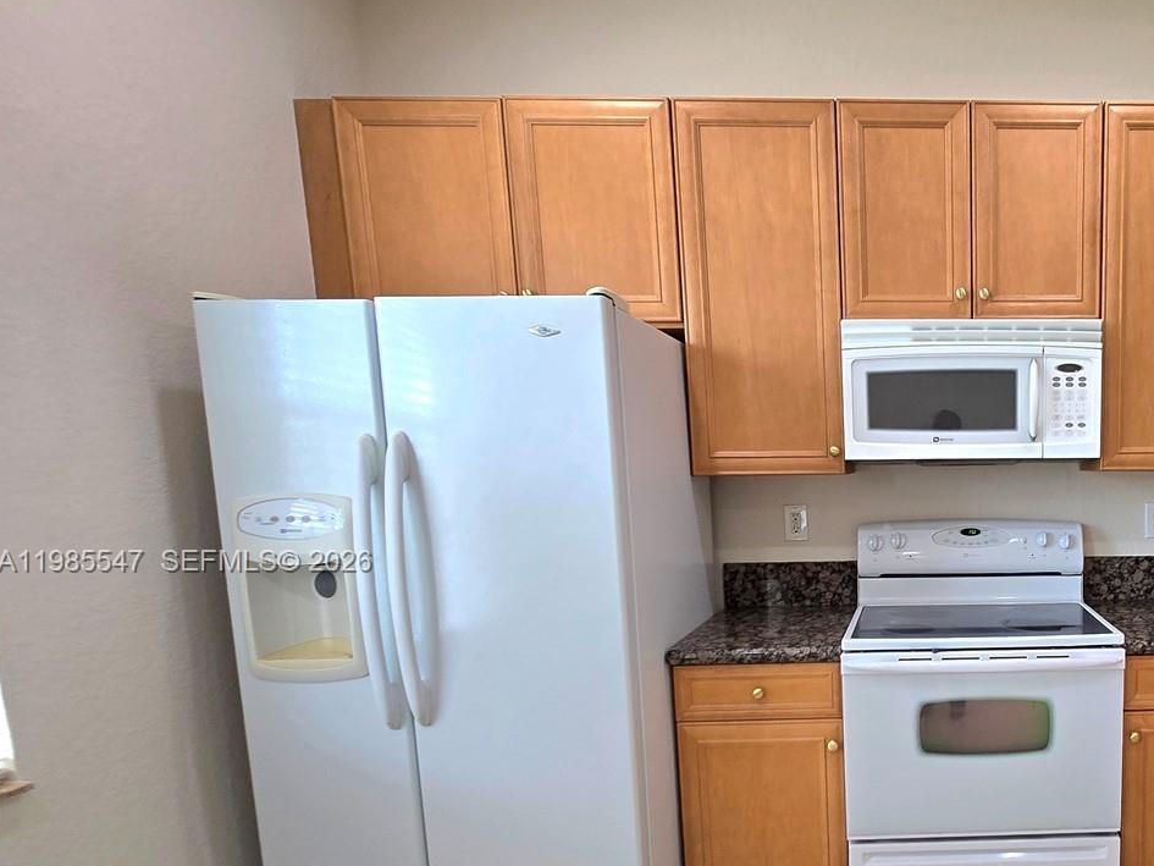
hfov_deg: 67.1
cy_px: 563
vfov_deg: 59.9
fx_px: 734
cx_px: 968
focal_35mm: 22
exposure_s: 1/60.2
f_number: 2.2
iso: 125
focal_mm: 2.2
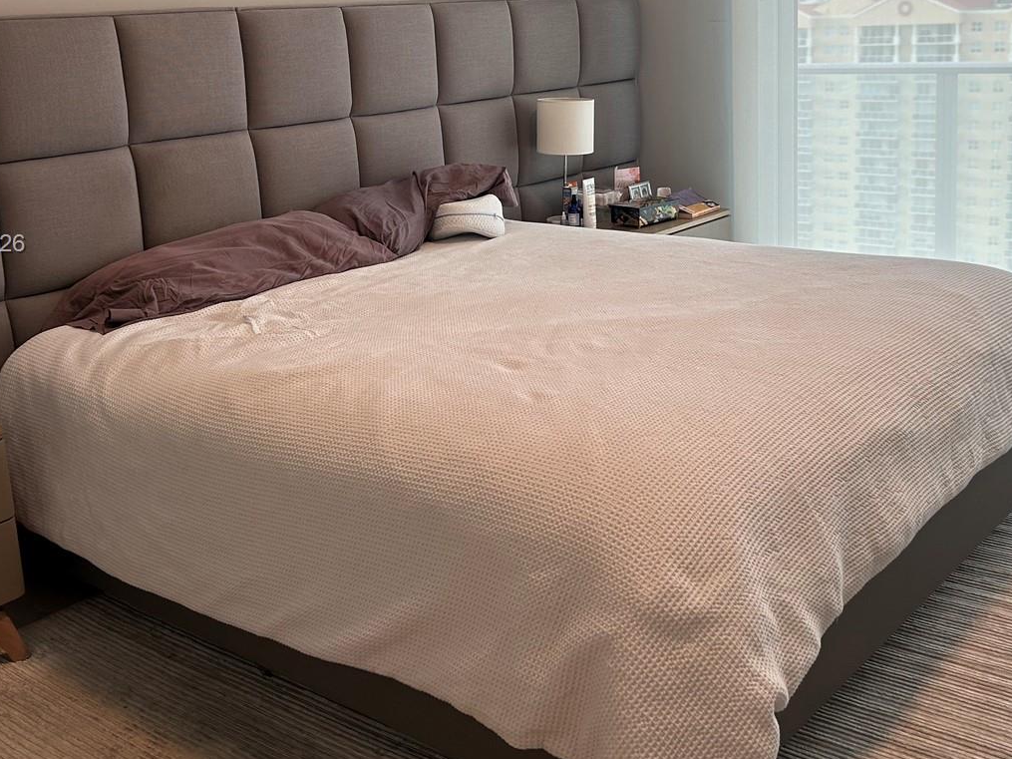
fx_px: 1198
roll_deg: +2.8
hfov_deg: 45.8
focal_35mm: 41
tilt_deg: -11.5
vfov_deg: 34.8
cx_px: 512
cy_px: 245
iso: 64
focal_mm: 5.7
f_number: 1.5
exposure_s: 1/120
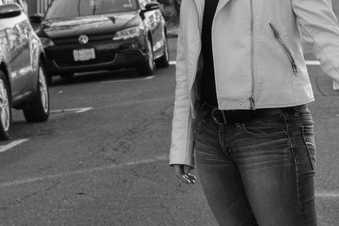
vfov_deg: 6.5
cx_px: 323
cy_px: 94
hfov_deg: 9.7
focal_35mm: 212
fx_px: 1991
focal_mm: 45
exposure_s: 1/250
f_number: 8
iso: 280
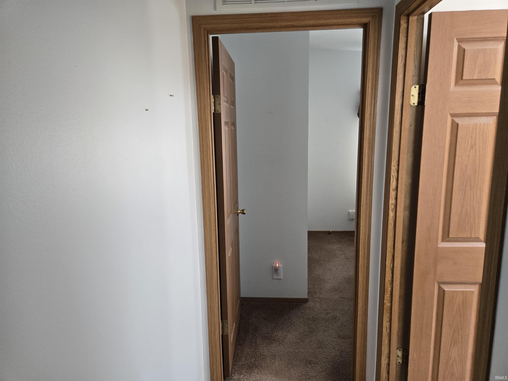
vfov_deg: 58.9
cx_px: 254
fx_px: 338
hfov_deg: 73.9
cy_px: 190
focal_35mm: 23
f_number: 1.8
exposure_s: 1/120
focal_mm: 5.4
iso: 250
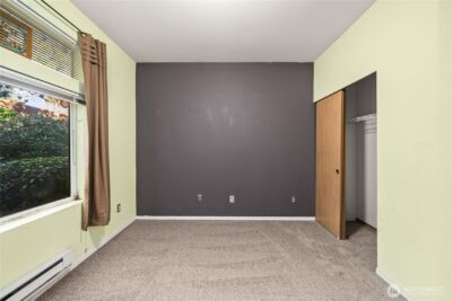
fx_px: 163
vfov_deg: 85.5
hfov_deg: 108.3
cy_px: 150
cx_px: 226
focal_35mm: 13
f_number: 7.1
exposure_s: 1/2
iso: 1000
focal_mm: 13
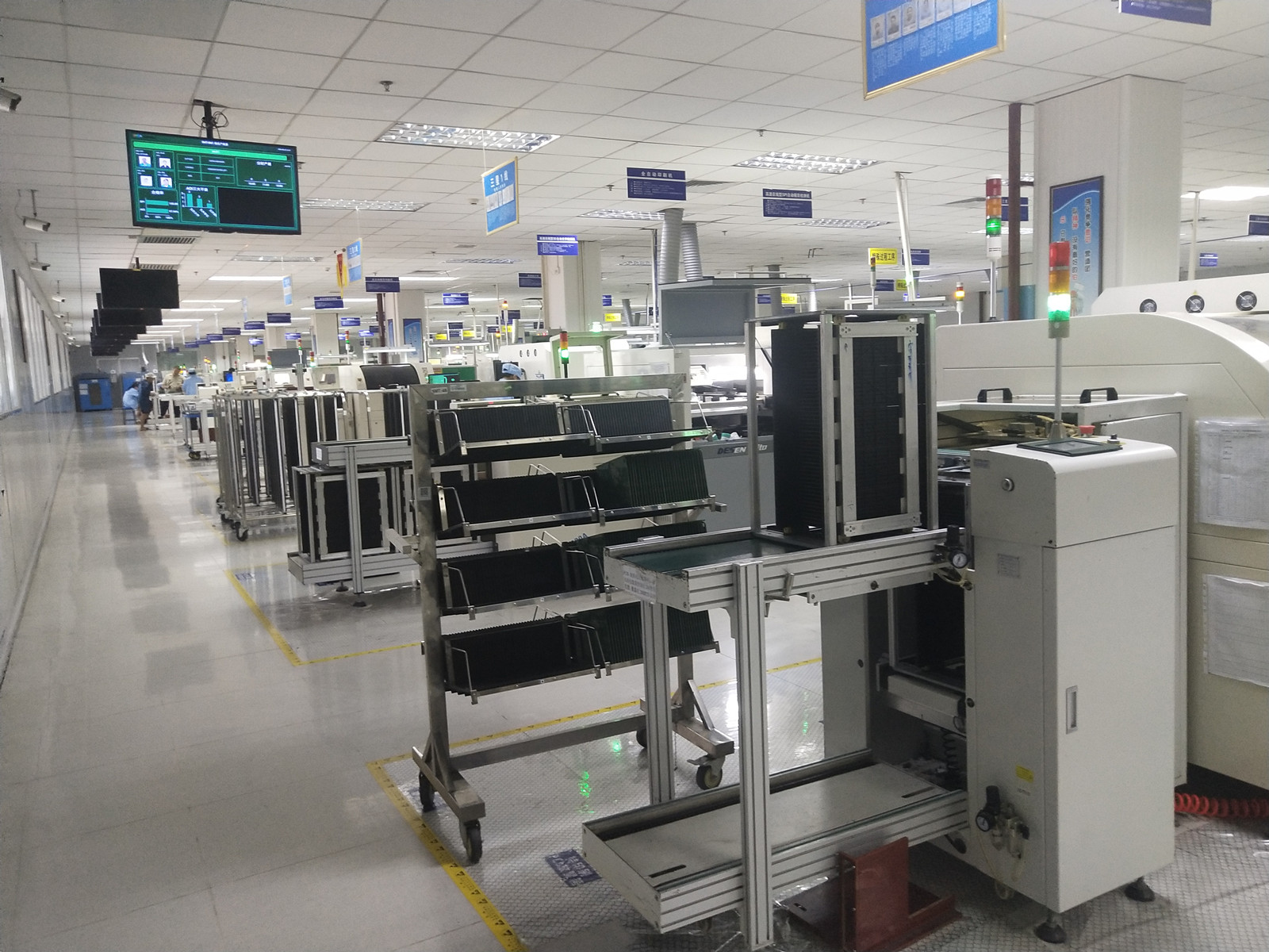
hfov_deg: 60.0
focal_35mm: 30
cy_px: 476
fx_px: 1100
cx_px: 634
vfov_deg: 46.8
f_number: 1.8
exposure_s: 1/50
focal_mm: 3.95
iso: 429
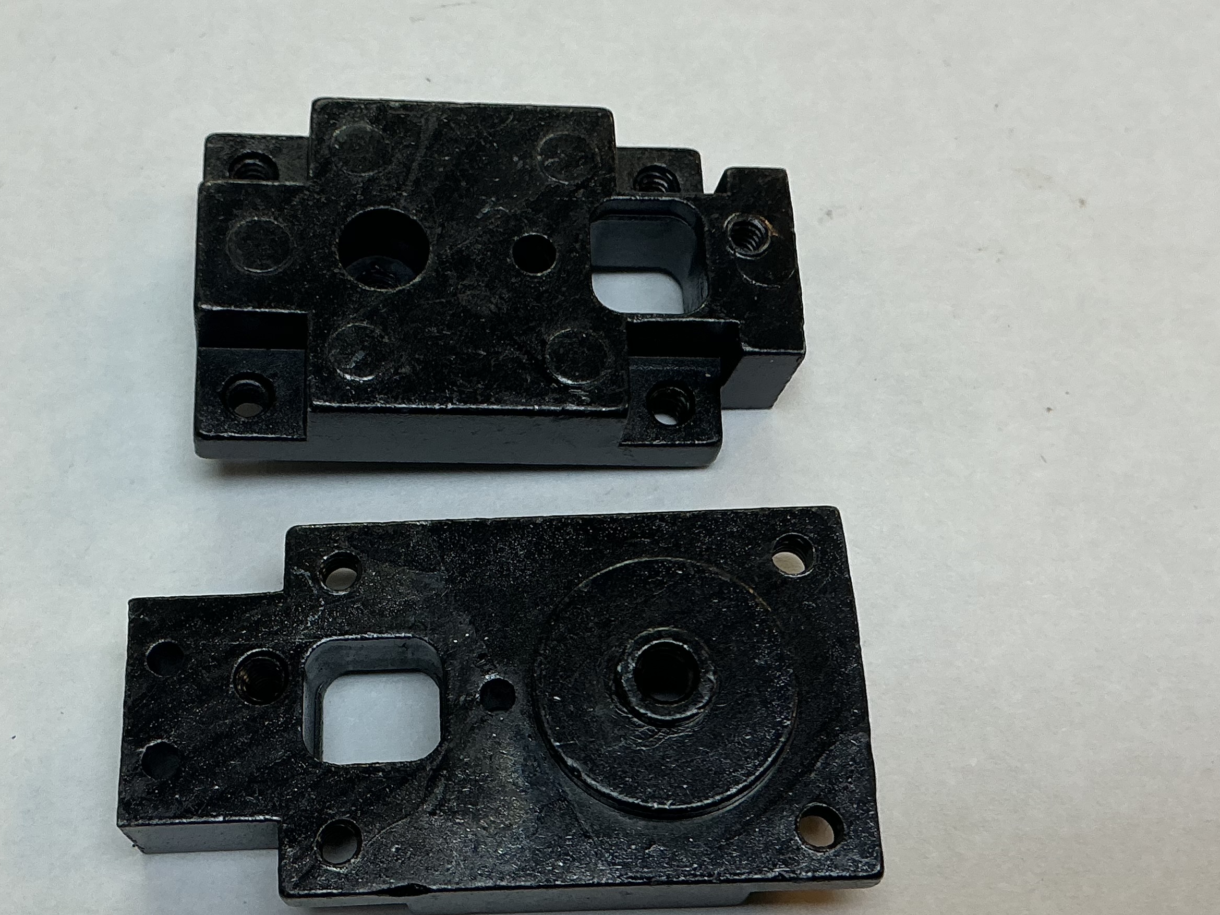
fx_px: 1762
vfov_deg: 29.1
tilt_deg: -68.7
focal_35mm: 50
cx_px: 493
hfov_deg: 38.1
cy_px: 463
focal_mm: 3
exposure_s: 1/100
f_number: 1.8
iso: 25
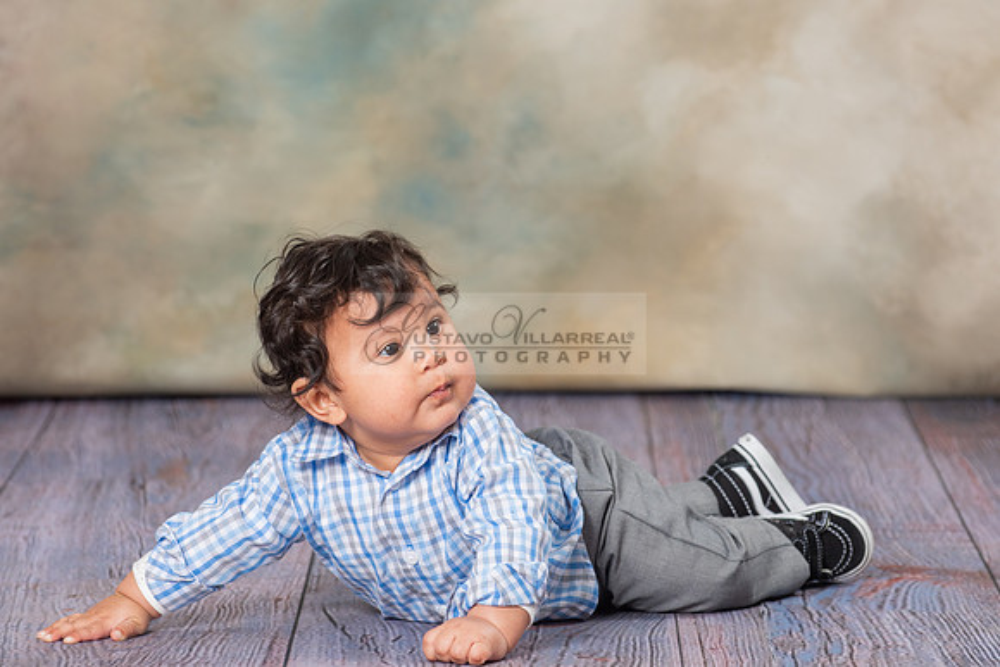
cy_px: 239
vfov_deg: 5.7
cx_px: 491
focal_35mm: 240
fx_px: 6671
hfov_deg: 8.6
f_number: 5.6
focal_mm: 175
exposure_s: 1/125
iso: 200
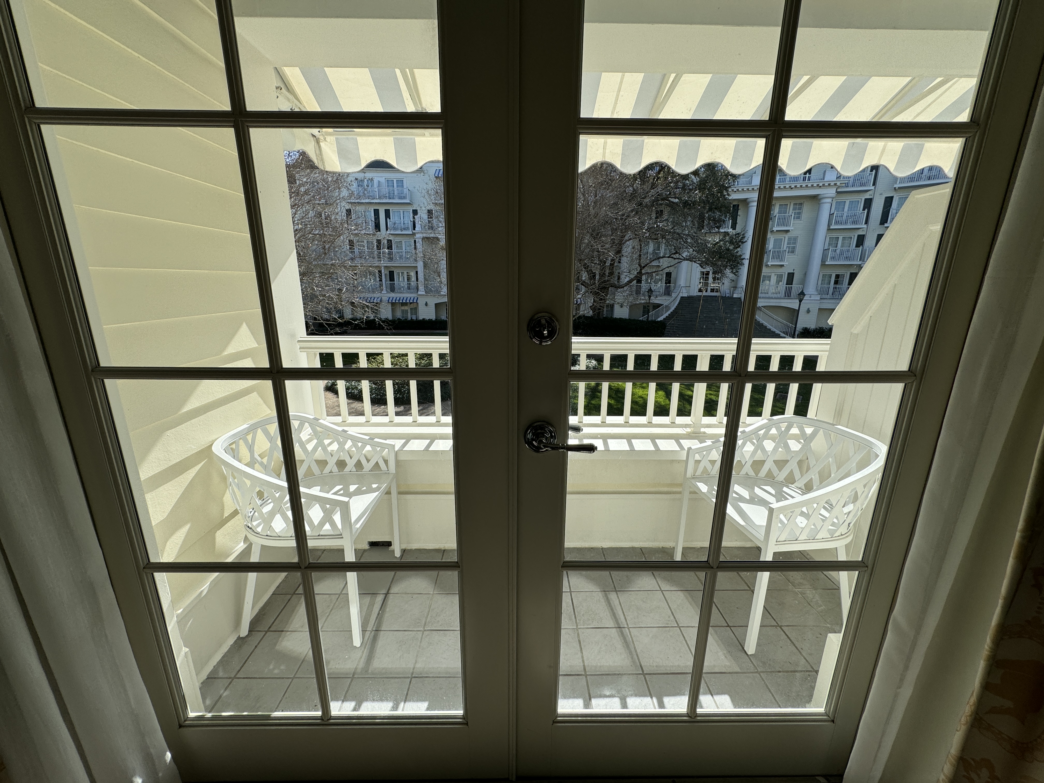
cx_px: 522
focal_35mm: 14
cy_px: 392
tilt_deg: -15.9
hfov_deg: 102.1
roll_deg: -0.9
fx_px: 422
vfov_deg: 85.7
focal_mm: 2.22
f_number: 2.2
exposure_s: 1/1063
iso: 40
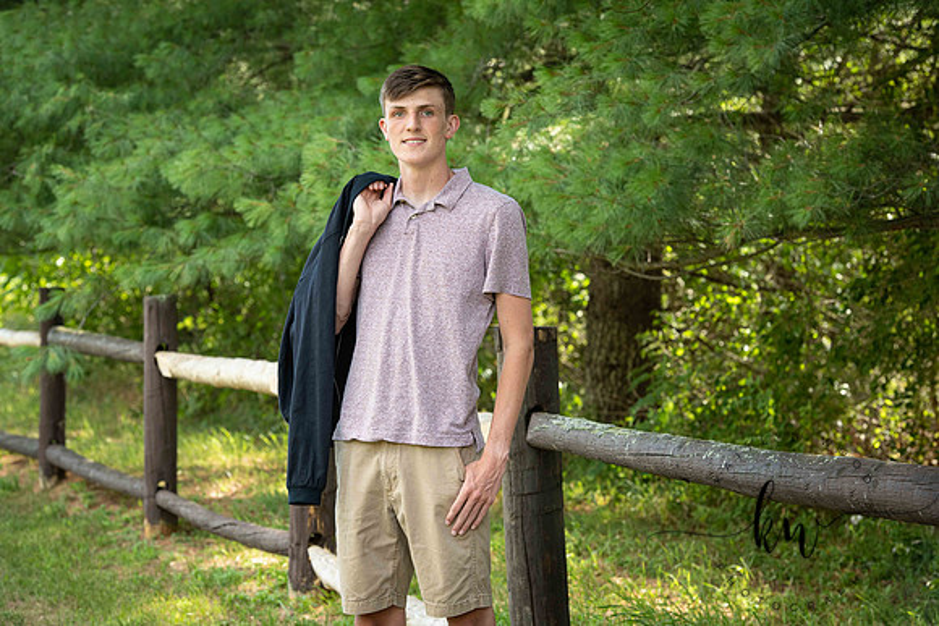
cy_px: 313
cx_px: 470
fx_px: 2922
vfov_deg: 12.2
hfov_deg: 18.3
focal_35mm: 112
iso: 500
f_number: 6.3
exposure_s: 1/200
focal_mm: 112
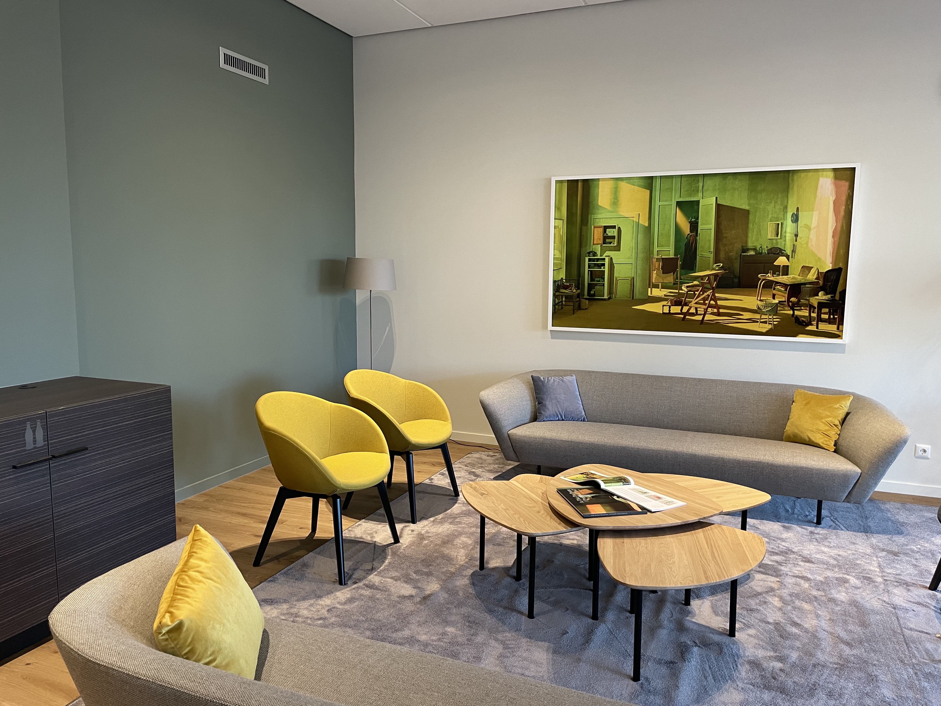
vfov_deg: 53.1
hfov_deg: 67.3
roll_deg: -0.2
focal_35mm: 26
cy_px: 353
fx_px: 707
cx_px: 470
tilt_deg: -6.4
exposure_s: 1/50
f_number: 1.6
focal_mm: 4.2
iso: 160
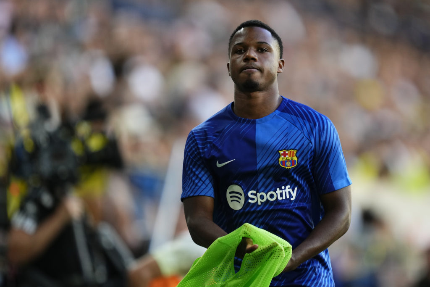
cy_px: 144
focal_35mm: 400
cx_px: 215
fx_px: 4778
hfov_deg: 5.2
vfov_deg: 3.4
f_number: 2.8
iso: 1600
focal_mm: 400
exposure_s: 1/2000
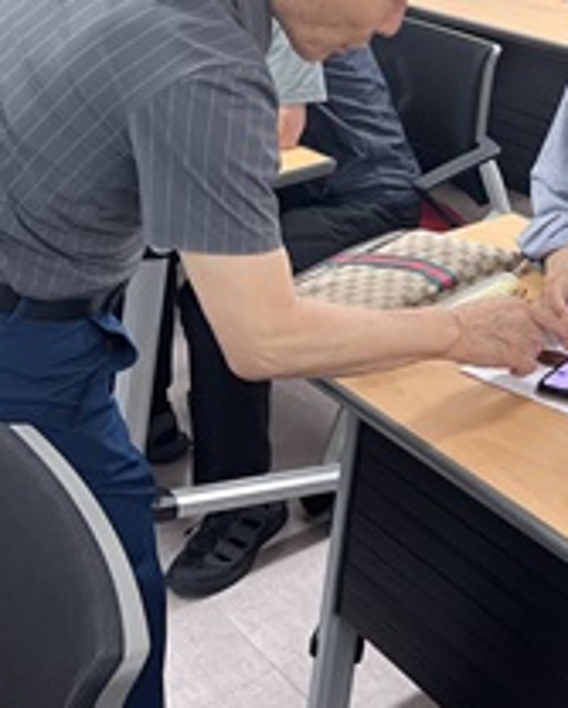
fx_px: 1405
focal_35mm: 67
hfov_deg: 21.6
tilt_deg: -18.6
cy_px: 128
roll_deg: +2.8
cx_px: 629
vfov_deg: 27.6
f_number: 1.5
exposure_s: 1/120
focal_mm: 5.7
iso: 100
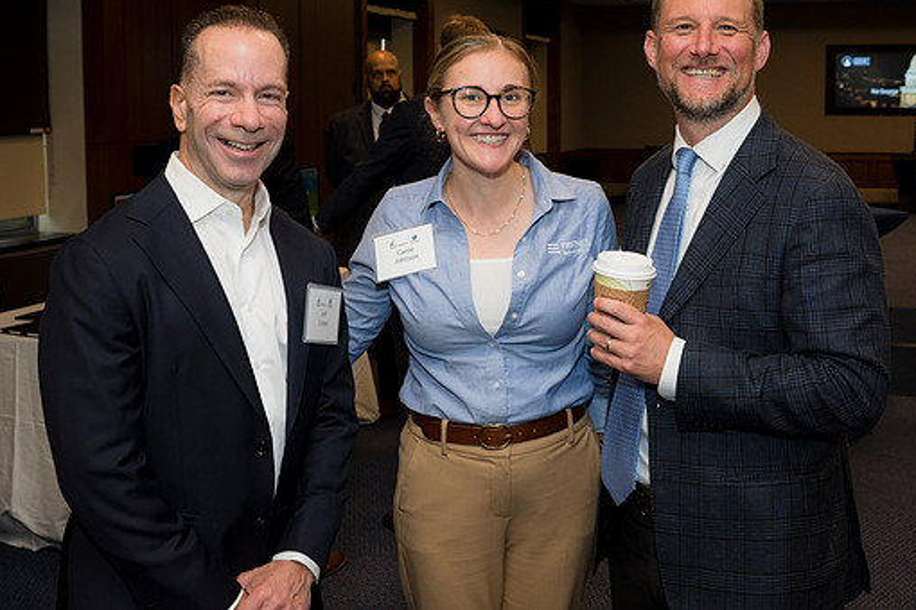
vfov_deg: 39.9
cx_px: 515
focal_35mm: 33
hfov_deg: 57.1
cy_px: 265
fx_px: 840
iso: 800
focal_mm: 29
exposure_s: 1/125
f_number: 5
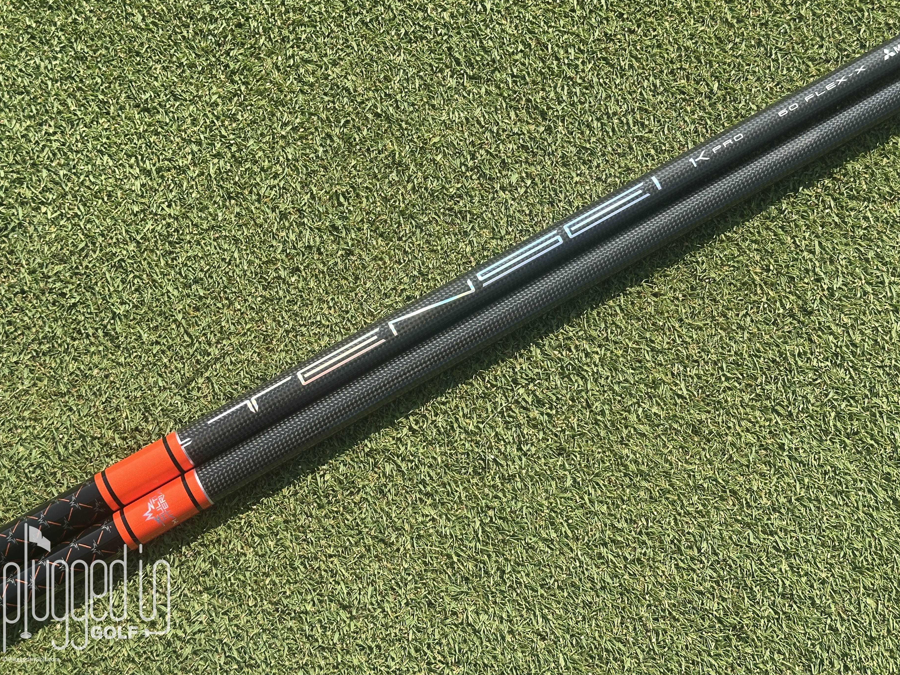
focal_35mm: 53
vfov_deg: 27.5
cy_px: 303
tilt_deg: -80.4
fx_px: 1378
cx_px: 459
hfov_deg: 36.2
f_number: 1.78
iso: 64
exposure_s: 1/2114
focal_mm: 6.86
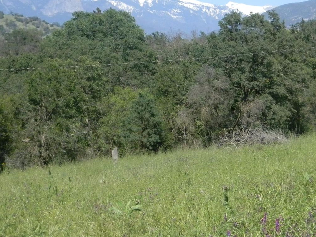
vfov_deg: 14.9
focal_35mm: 99
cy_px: 103
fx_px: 904
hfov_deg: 19.8
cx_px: 207
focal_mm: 12.2
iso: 400
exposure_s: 1/716
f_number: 8.6
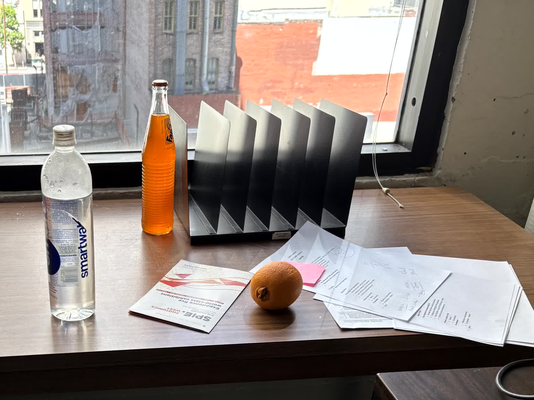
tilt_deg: -29.6
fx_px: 679
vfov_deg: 31.9
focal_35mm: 44
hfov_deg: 41.5
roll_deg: -0.6
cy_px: 327
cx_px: 125
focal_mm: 5.96
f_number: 1.6
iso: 50
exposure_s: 1/273
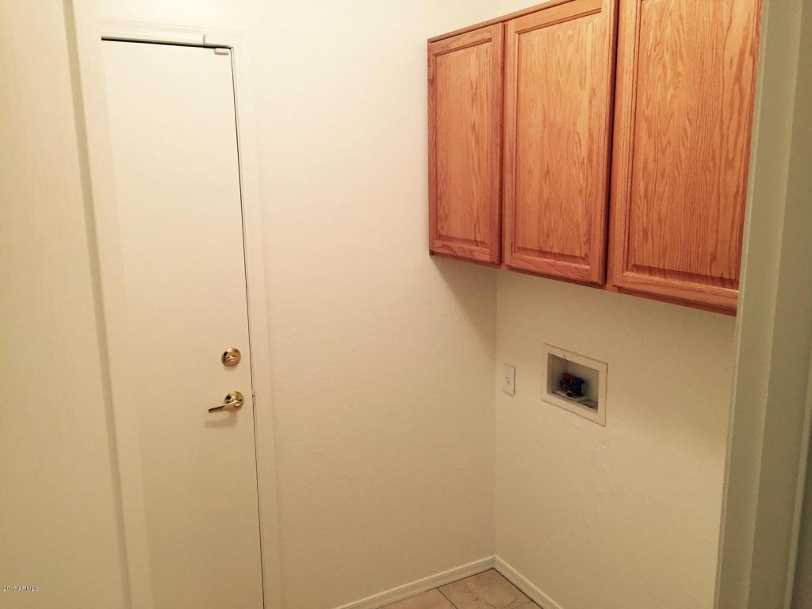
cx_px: 406
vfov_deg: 48.2
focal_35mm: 29
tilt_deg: -10.1
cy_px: 304
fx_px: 680
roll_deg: +0.1
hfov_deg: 61.7
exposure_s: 1/30
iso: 100
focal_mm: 4.15
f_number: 2.2
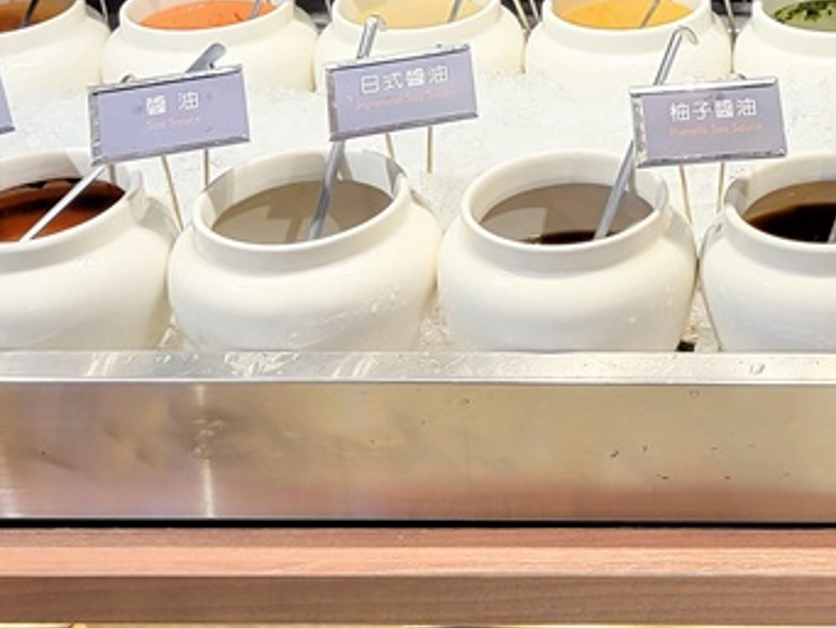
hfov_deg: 24.3
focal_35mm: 76
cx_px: 860
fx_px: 1837
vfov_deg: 18.5
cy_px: -95
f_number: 1.8
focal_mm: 5.4
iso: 200
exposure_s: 1/39
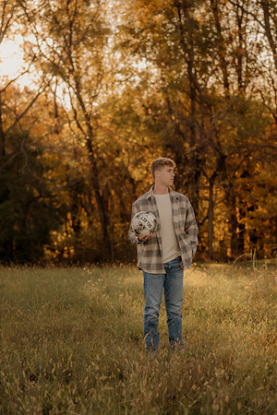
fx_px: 866
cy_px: 208
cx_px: 138
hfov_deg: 18.2
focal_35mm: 75
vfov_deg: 27.0
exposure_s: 1/1250
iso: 250
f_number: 1.8
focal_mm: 50
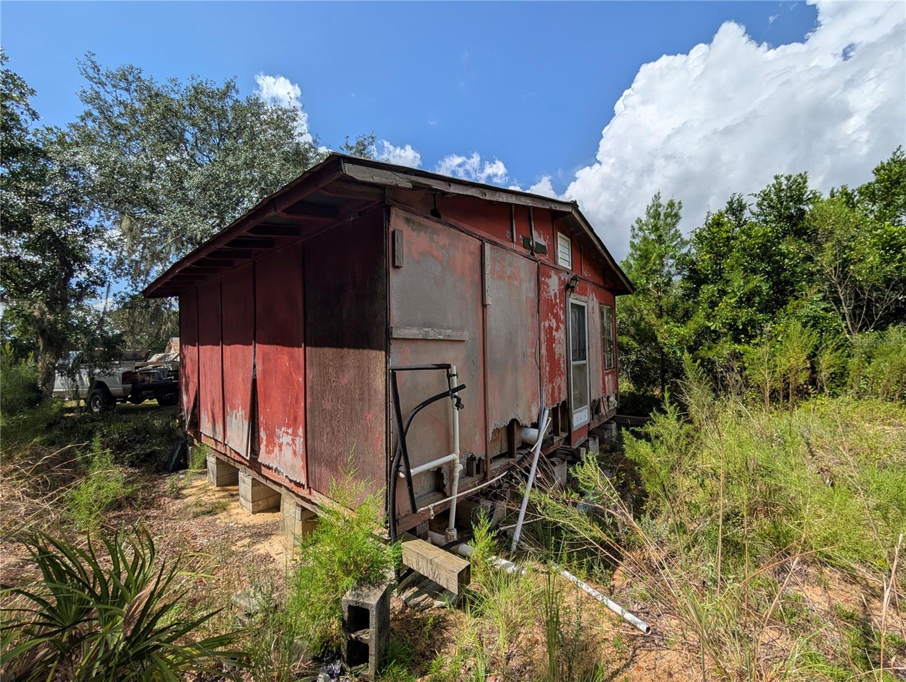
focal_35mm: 12
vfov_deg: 94.6
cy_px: 341
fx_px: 315
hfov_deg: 110.5
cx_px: 453
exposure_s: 1/5848
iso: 54
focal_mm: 2.02
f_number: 1.7
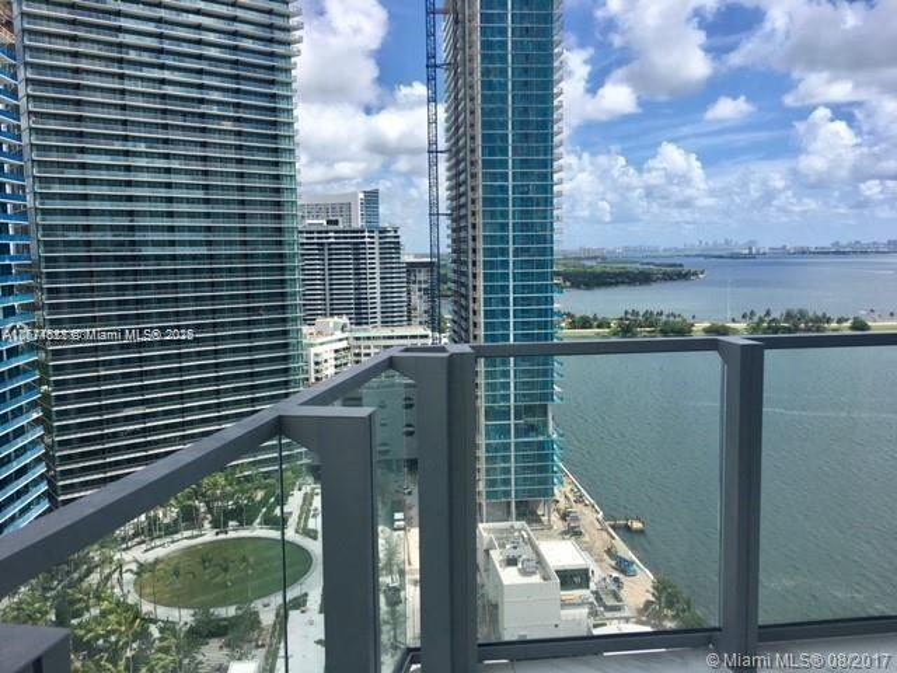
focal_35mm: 29
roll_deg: +0.1
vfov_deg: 48.2
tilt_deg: -5.7
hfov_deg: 61.7
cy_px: 336
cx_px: 448
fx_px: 751
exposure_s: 1/2079
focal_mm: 4.15
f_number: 2.2
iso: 25
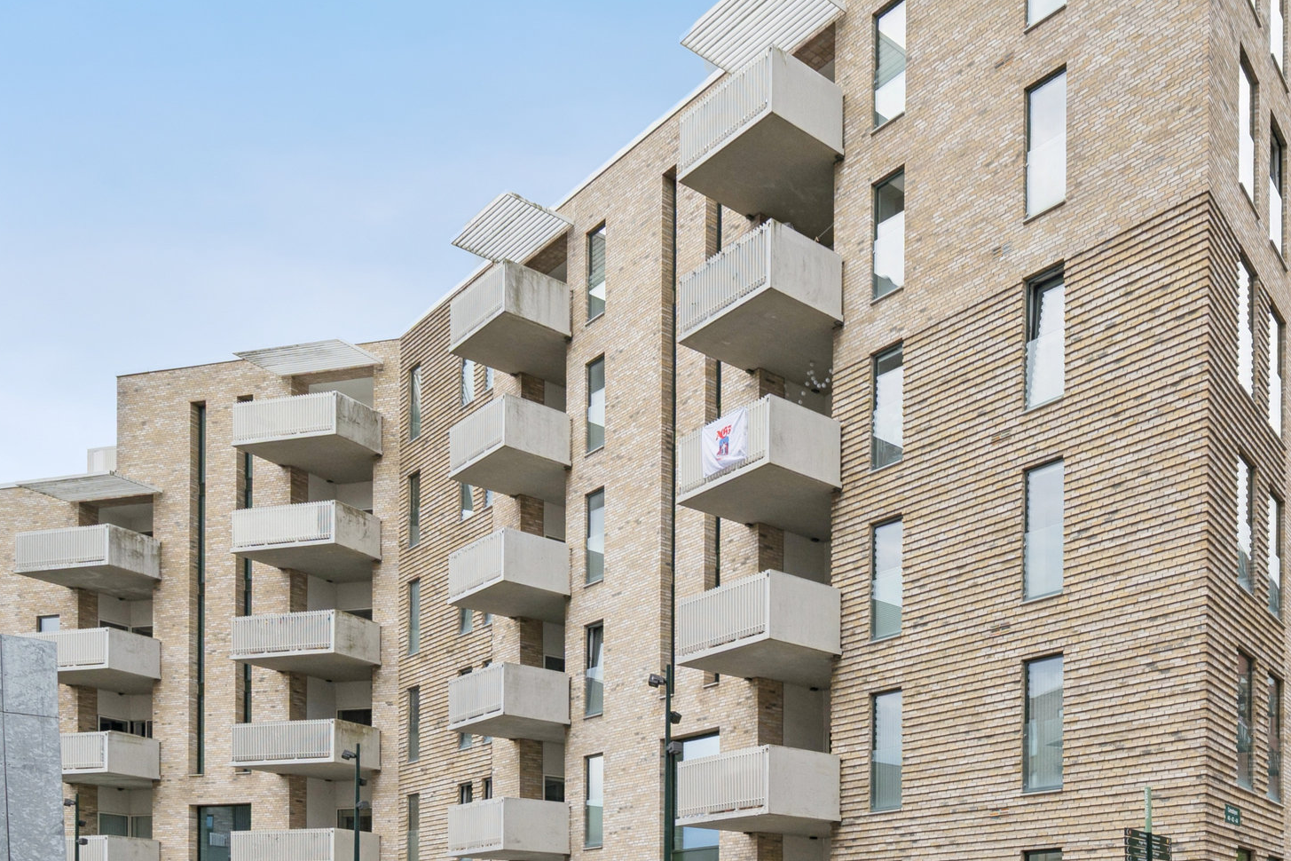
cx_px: 1232
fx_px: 1183
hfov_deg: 49.0
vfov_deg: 37.1
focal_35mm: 33
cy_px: 790
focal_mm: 16
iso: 250
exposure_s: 1/400
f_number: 6.3
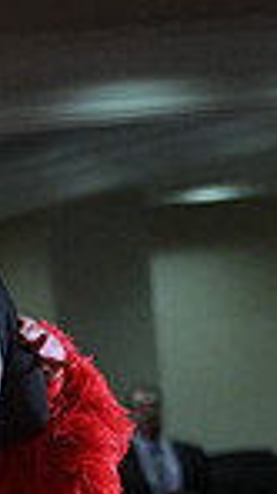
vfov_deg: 4.3
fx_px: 6465
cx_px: -215
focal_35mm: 494
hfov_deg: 2.4
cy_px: 751
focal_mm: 120
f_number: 5.6
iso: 4000
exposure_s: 1/400
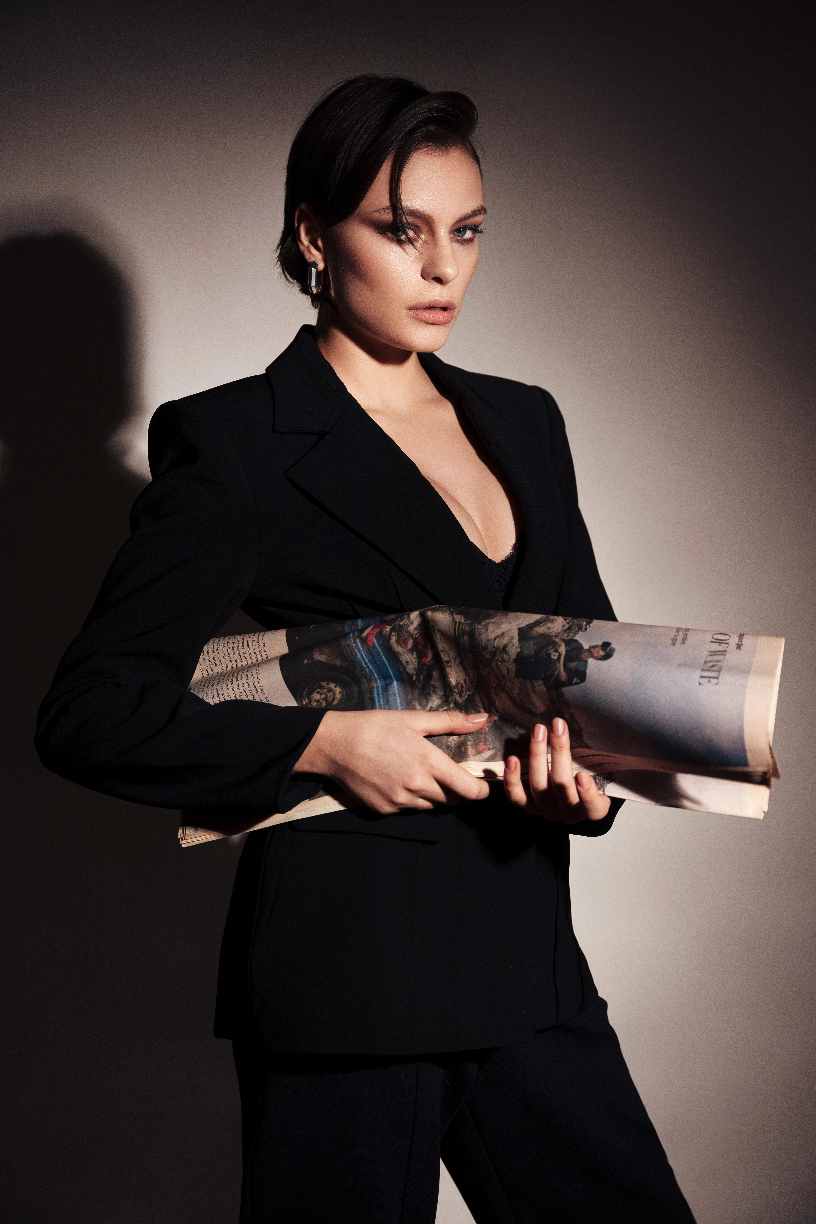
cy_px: 612
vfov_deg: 41.1
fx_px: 1632
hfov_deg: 28.1
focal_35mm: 48
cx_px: 408
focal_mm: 48
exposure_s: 1/250
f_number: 4
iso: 640
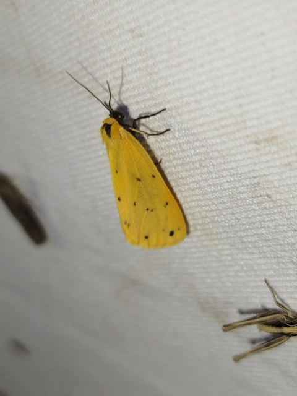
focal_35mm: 65
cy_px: 198
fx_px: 744
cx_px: 148
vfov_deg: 29.8
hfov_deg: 22.6
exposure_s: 1/50
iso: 50
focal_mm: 5.31
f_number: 1.7
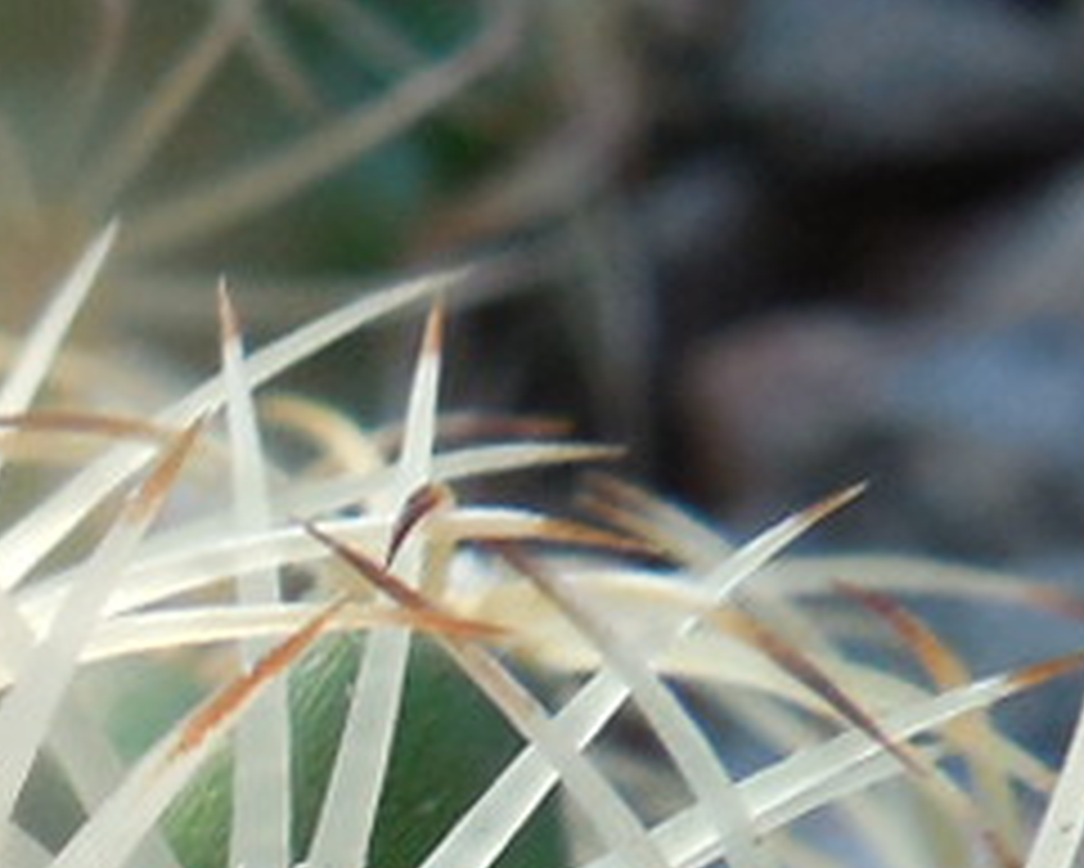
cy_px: 1799
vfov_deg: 7.4
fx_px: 6451
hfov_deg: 9.1
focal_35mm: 201
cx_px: -1008
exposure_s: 1/100
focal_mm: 5.6
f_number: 3.6
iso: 125
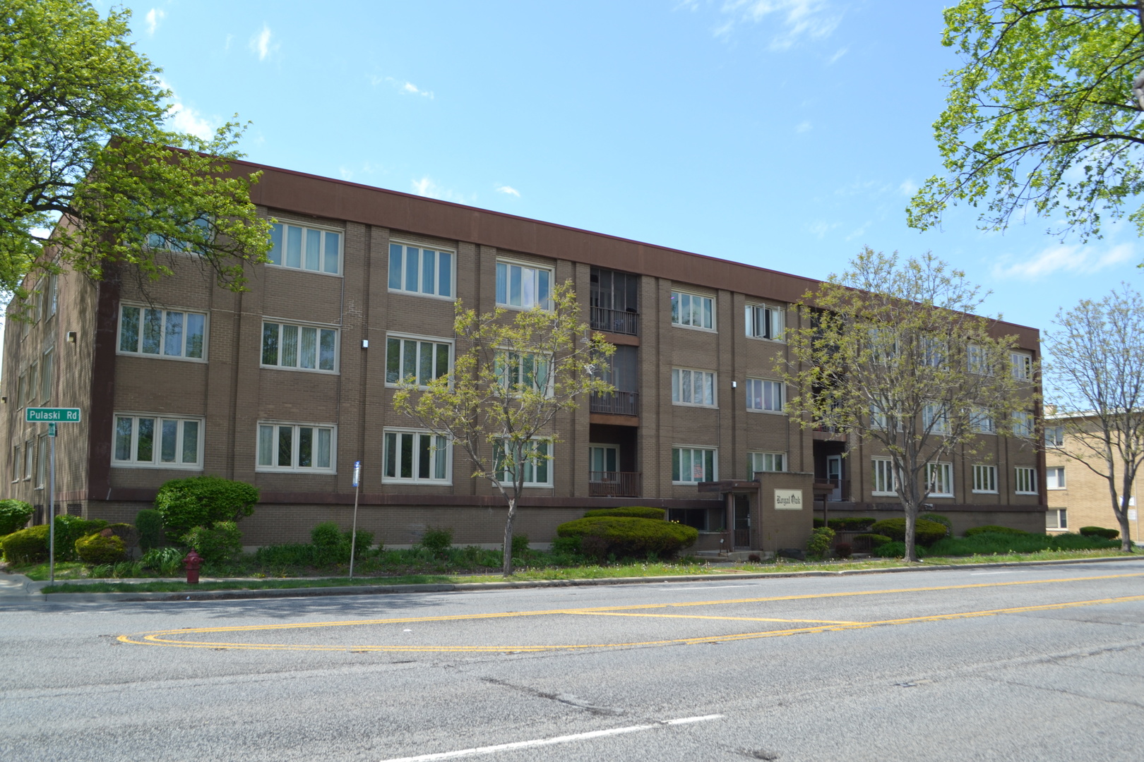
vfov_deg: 43.6
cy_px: 381
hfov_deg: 61.9
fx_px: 953
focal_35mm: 30
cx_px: 572
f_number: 7.1
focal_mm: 20
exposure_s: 1/200
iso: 100
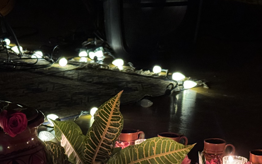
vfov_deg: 10.8
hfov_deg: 17.5
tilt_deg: -19.2
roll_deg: -0.6
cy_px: 206
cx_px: 113
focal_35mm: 119
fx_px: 850
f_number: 1.78
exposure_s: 1/18
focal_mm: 6.76
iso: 800
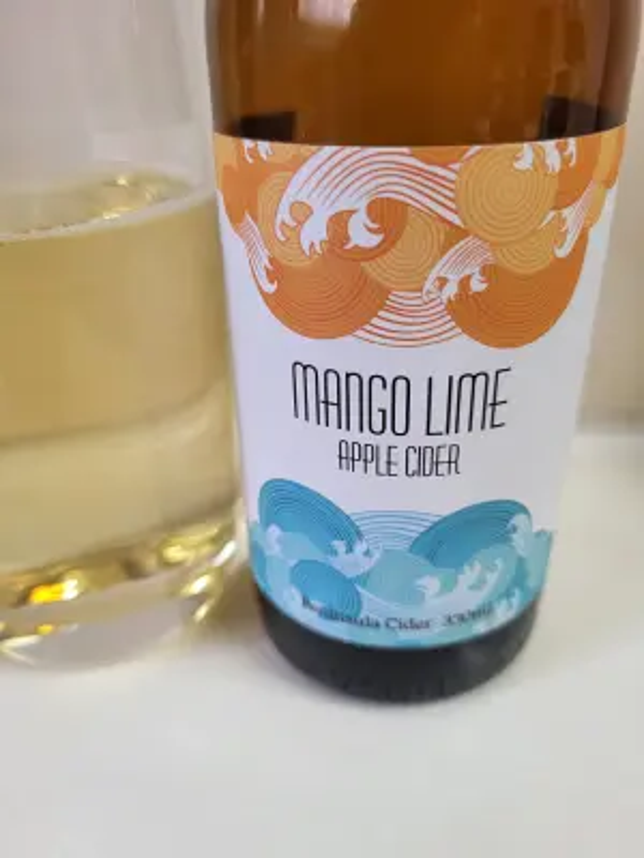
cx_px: 322
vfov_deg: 67.3
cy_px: 429
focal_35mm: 26
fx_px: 645
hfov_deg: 53.1
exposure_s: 1/50
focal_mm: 5.4
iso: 320
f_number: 1.8
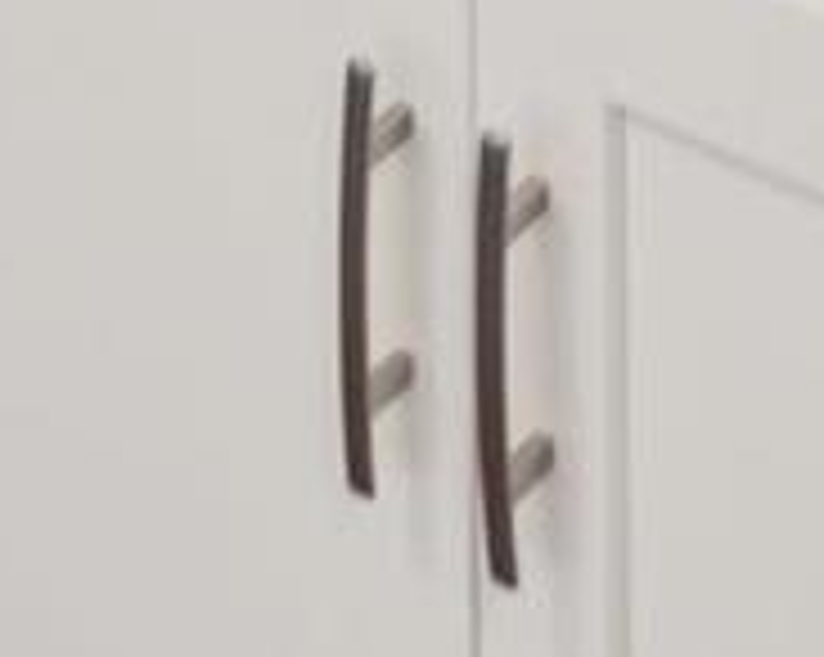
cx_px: 1022
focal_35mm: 115
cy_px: -1672
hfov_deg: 16.0
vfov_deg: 8.9
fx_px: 2802
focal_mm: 14
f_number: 5.6
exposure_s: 1/640
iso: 400
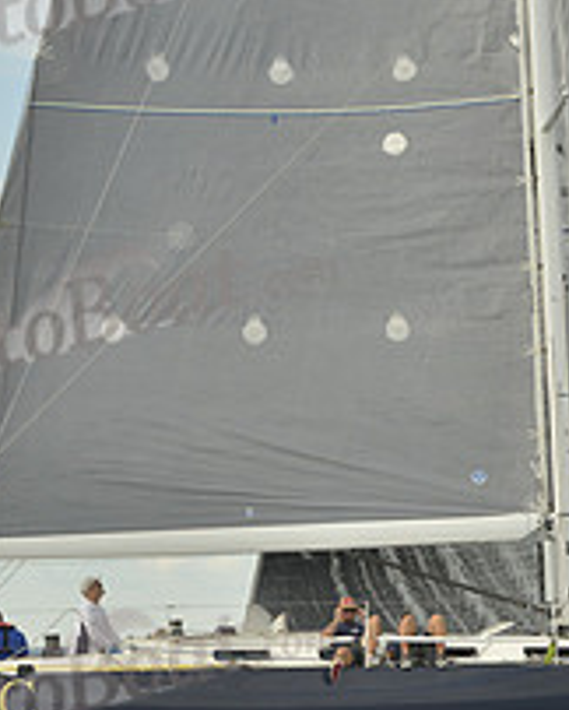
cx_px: 523
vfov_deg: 7.2
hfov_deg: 5.8
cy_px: 452
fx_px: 5654
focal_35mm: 269
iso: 200
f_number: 5
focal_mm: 100
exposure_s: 1/1250
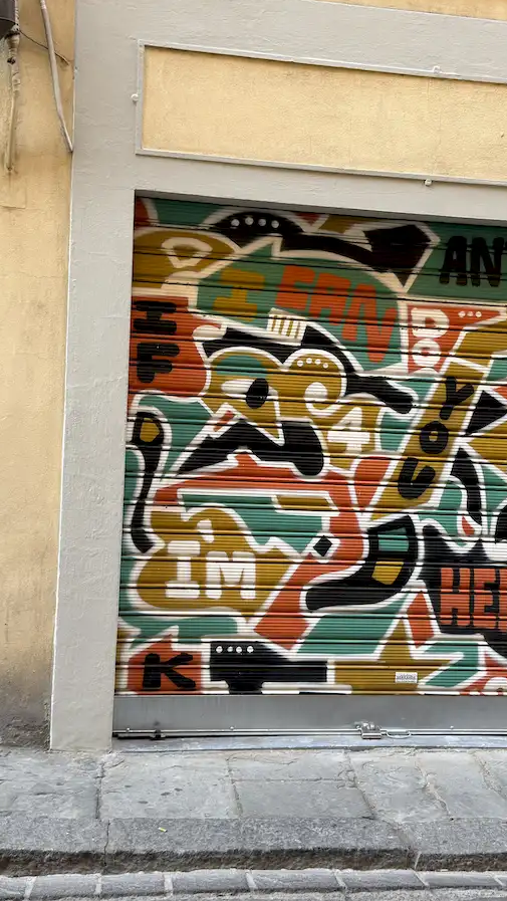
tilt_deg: -4.5
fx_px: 1218
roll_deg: -1.9
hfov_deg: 23.4
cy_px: 450
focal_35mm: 51
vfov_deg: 40.6
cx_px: 345
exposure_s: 1/121
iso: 64
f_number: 1.78
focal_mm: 6.76
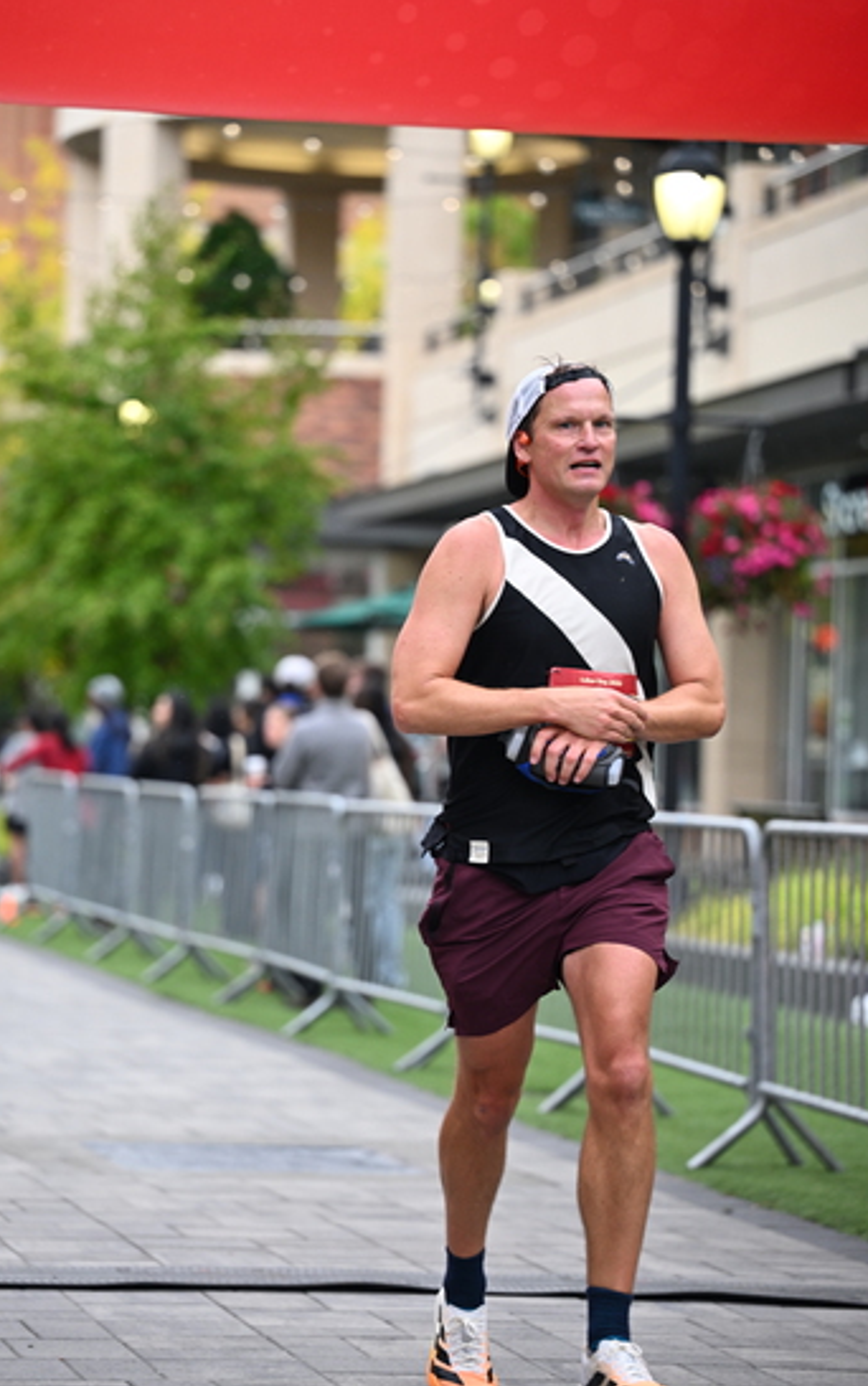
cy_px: 690
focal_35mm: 118
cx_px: 418
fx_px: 4459
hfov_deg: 11.1
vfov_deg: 17.7
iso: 1000
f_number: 2.8
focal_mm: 115
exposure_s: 1/1600
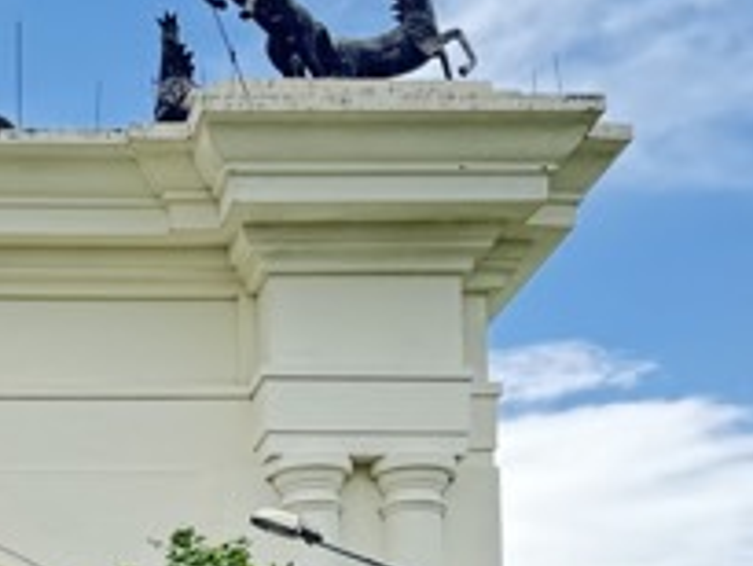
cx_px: -246
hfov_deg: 15.6
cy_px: 845
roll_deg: +0.6
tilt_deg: +6.8
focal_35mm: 120
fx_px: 2612
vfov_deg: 11.8
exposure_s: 1/876
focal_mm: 6.76
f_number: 1.78
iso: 80
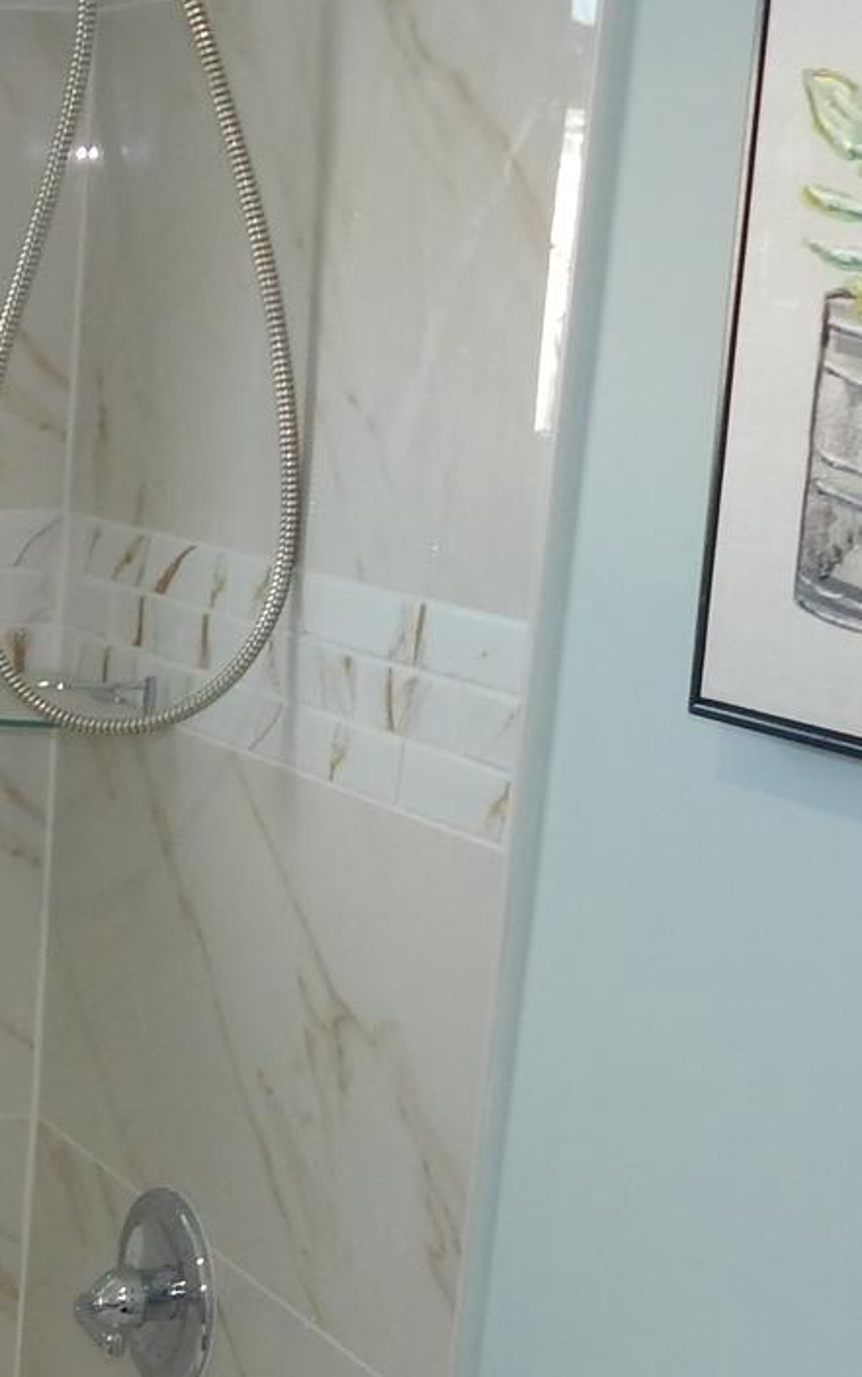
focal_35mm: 77
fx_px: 2892
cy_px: 1301
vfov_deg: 25.7
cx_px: -283
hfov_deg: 16.0
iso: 125
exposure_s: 1/40
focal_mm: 4.5
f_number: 3.1
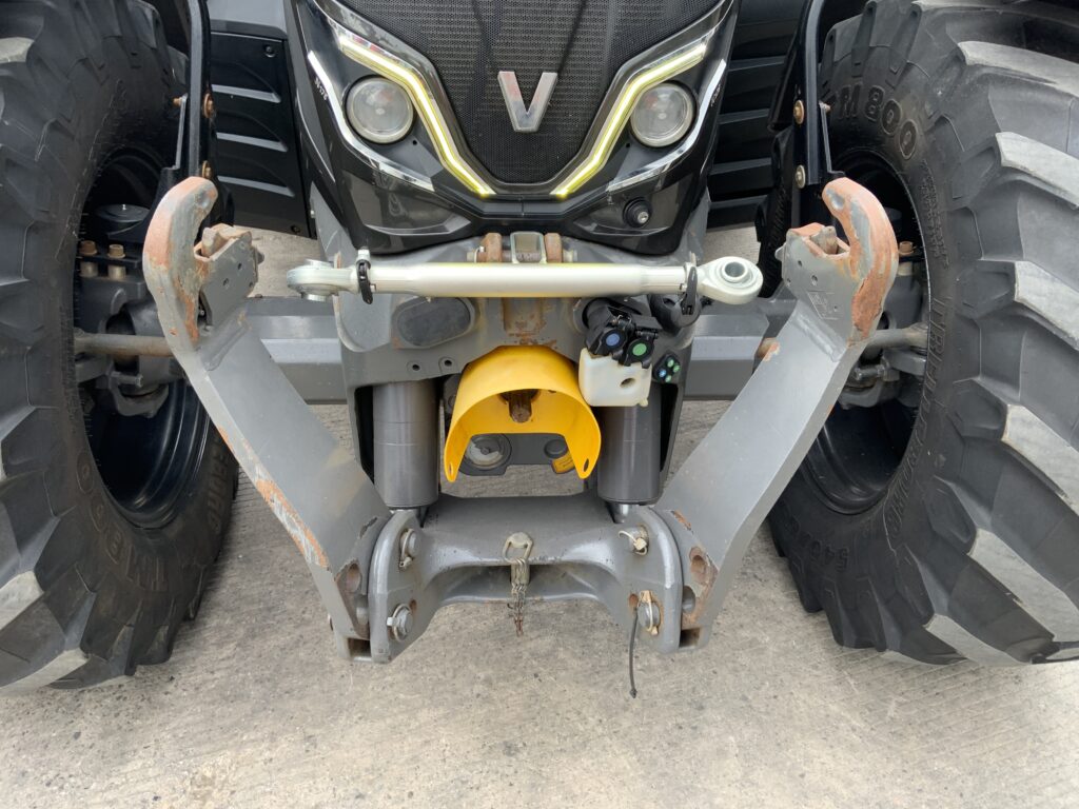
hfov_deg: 61.7
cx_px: 540
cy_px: 404
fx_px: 904
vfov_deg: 48.2
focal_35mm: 29
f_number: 1.8
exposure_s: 1/122
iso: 20
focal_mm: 3
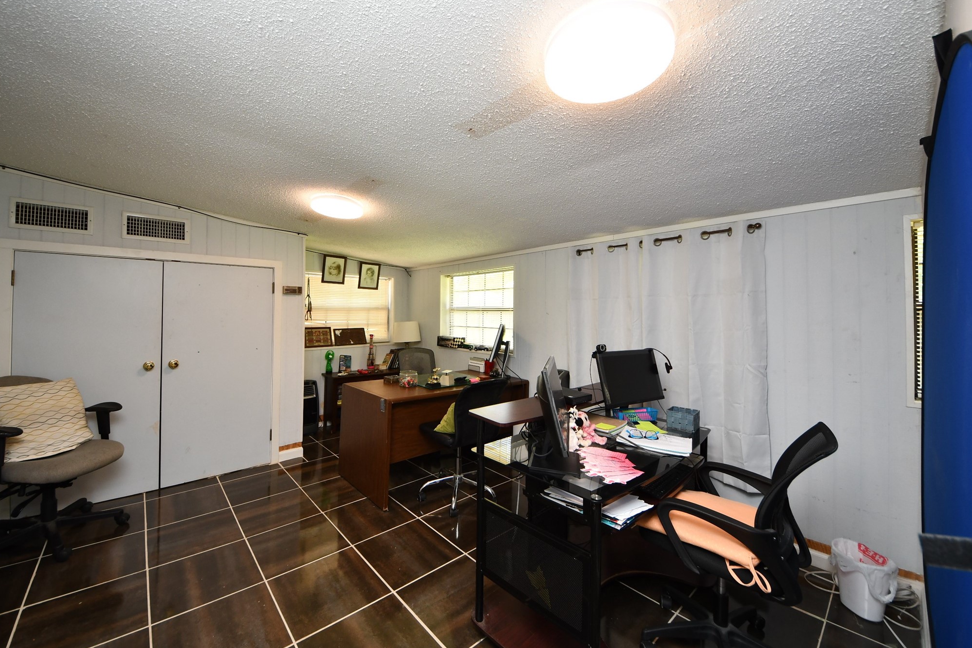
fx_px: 351
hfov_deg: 108.2
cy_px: 301
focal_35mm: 13
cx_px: 458
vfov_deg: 85.3
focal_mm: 8
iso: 400
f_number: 4.5
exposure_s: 1/60
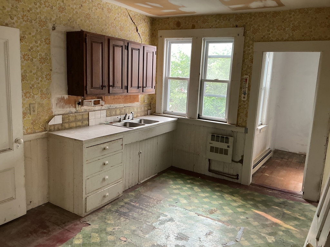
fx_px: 276
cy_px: 124
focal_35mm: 29
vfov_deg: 48.2
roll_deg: -2.8
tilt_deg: -10.6
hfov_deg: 61.7
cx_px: 165
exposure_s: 1/60
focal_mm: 3
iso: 100
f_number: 1.8
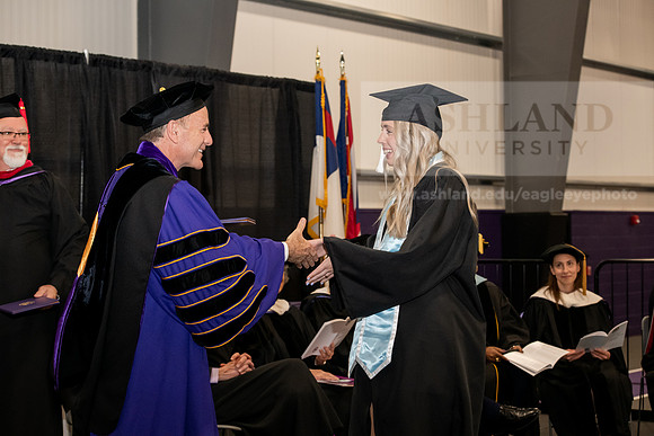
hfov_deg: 28.8
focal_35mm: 70
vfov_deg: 19.5
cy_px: 218
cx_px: 327
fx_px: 1272
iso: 2500
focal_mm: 70
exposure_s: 1/200
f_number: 5.6
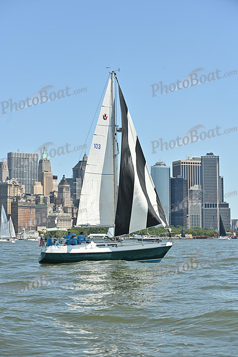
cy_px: 178
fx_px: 743
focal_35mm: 75
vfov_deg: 27.0
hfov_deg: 18.2
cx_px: 119
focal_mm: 75
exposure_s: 1/1600
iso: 320
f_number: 8
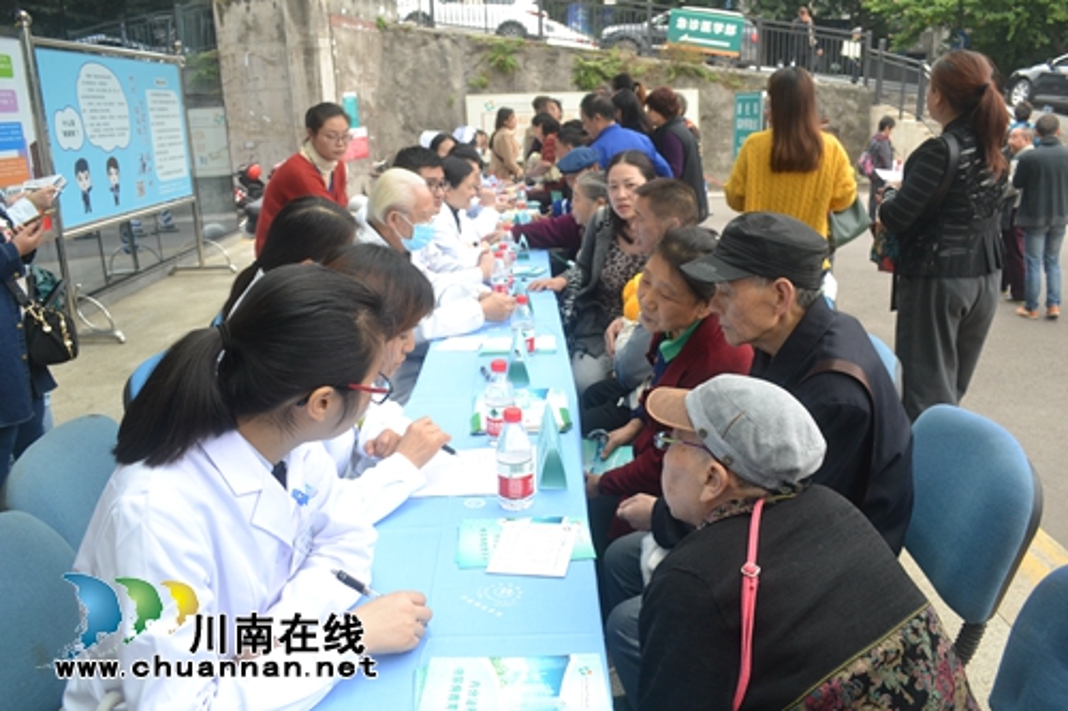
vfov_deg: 47.9
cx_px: 534
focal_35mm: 27
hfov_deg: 67.4
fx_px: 801
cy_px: 356
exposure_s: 1/160
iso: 800
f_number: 6.3
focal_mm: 18
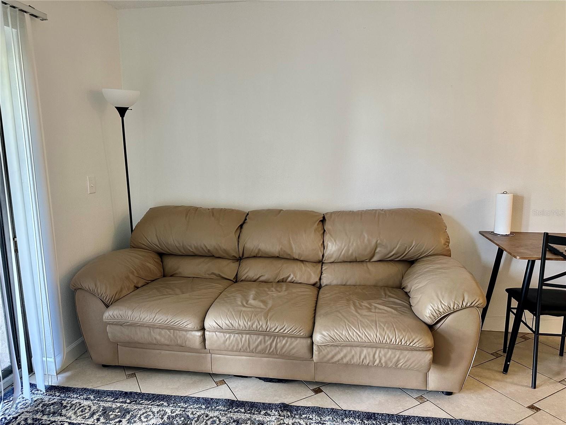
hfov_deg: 71.6
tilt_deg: -9.3
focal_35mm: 24
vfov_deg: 56.8
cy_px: 212
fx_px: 392
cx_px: 283
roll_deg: +0.1
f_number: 1.78
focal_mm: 6.86
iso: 250
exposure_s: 1/60
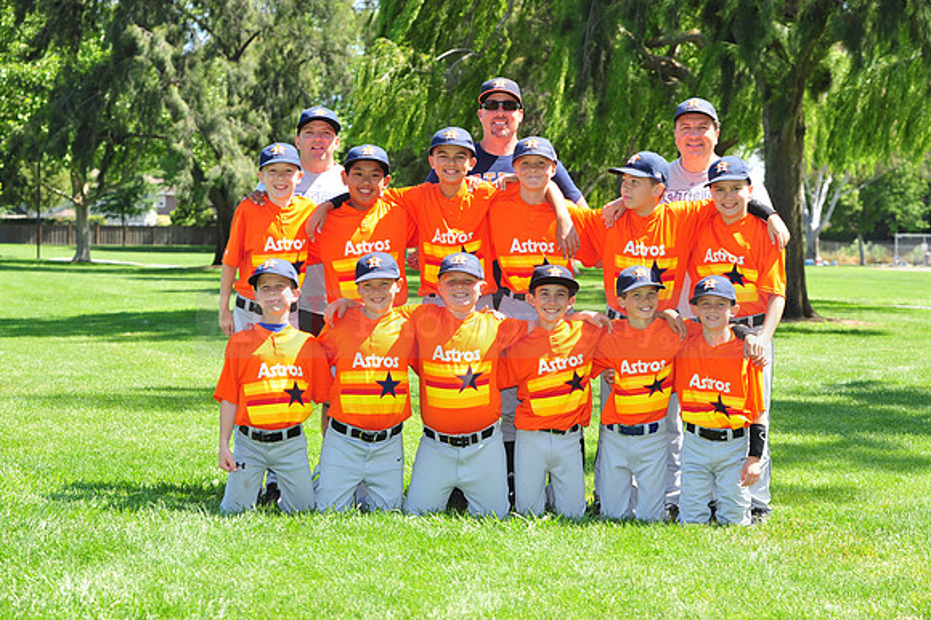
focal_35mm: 92
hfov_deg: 22.2
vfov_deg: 14.8
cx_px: 466
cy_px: 310
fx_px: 2378
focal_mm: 92
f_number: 7.1
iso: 200
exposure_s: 1/200
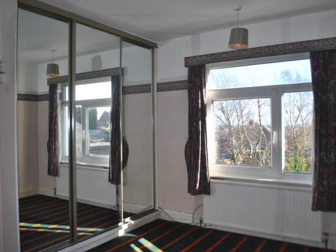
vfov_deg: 46.8
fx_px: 291
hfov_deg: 60.0
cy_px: 123
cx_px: 164
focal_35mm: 30
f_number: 3.5
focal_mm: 18
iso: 100
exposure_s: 1/160
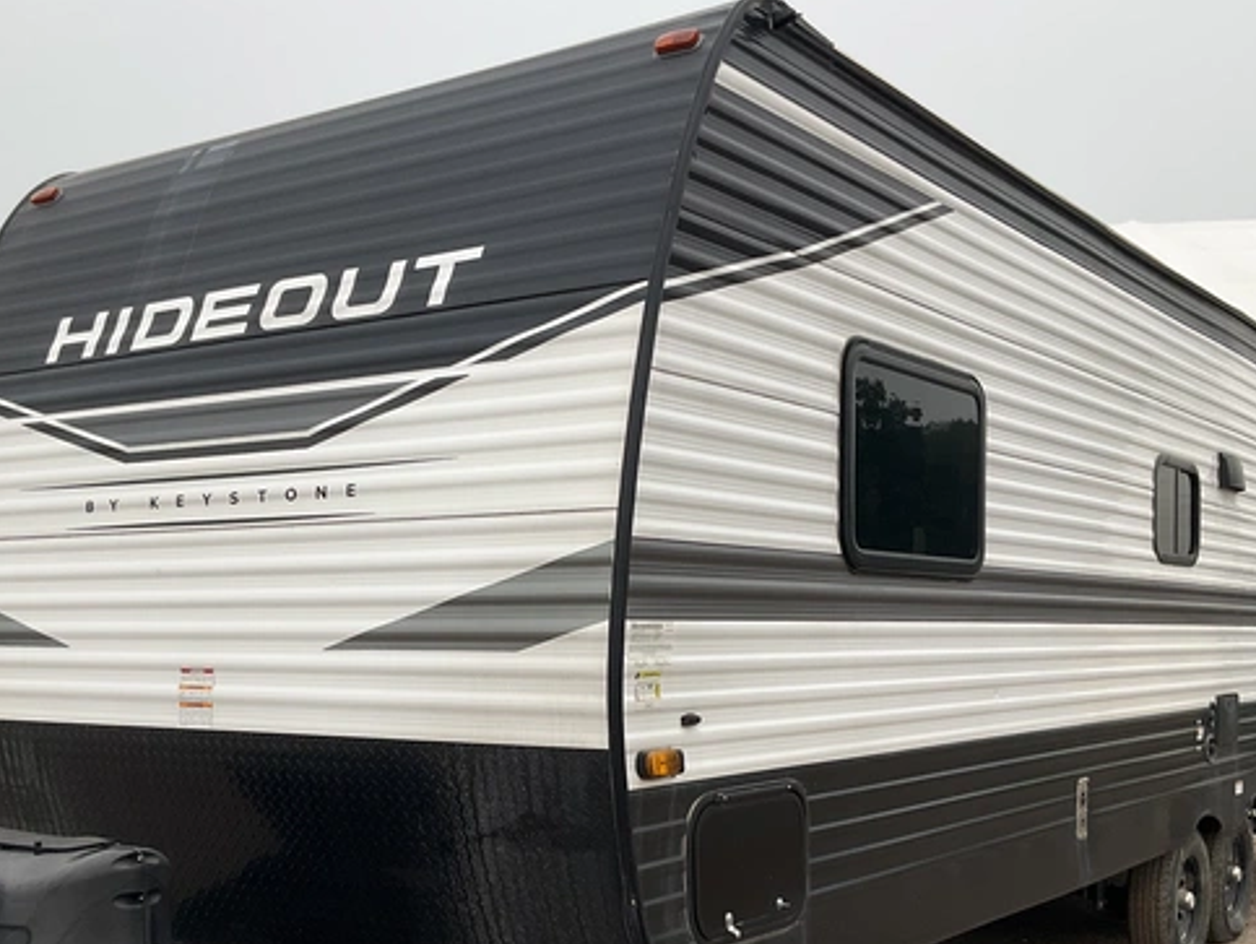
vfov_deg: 31.9
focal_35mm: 45
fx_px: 1634
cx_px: 575
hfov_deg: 42.0
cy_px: 654
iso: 25
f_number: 1.8
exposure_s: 1/1730
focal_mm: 3
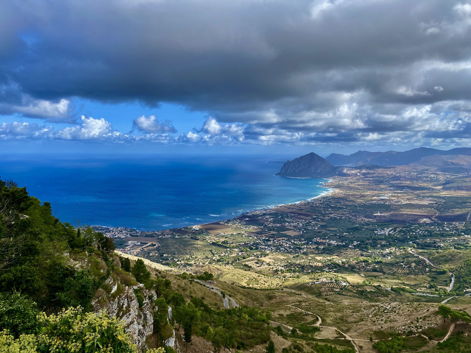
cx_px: 236
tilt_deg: -6.1
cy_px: 176
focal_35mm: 26
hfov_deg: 67.3
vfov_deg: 53.1
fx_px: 354
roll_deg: -0.3
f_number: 1.8
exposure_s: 1/2688
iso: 32
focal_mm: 4.25
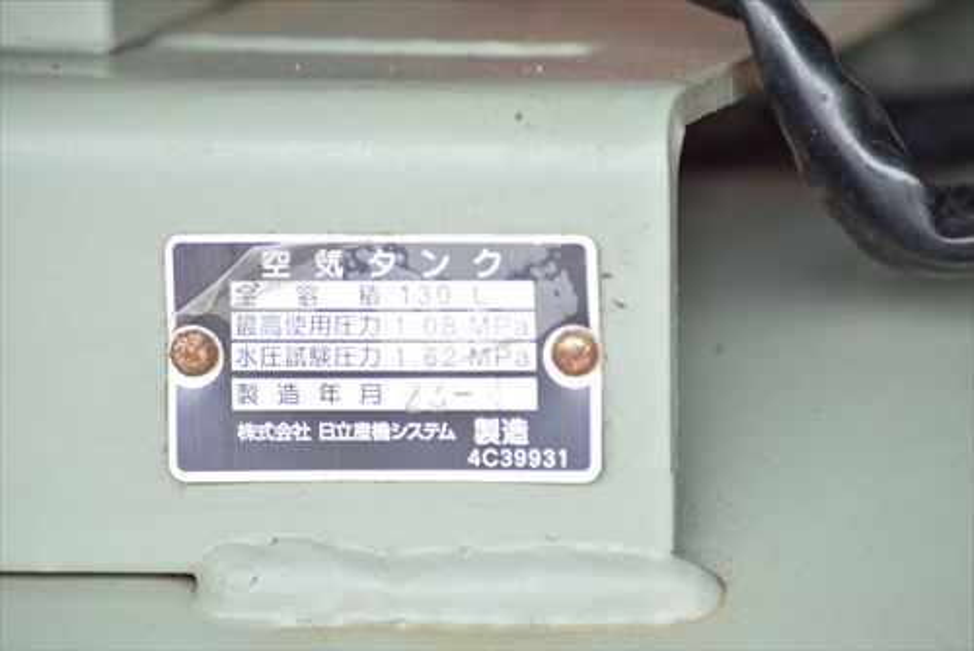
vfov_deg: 3.4
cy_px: 326
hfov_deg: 5.1
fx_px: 10963
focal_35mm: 405
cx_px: 487
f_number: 6.3
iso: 1250
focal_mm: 270
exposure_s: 1/320
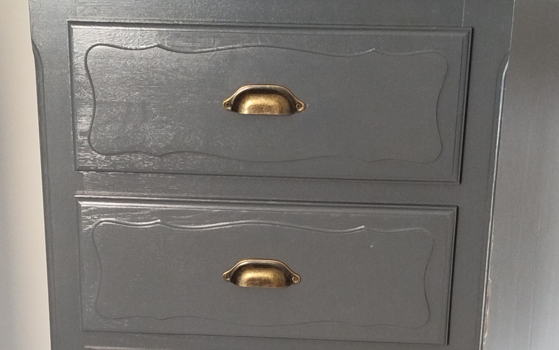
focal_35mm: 78
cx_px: 256
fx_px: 1188
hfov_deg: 26.5
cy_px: 286
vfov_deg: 16.6
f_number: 1.7
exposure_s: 1/17
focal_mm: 5.31
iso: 500
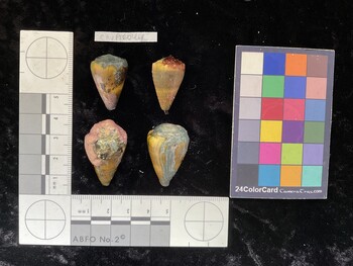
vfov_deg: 48.3
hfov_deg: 61.6
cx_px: 176
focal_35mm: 29
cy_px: 133
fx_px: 296
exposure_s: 1/60
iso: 64
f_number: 1.8
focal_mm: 3
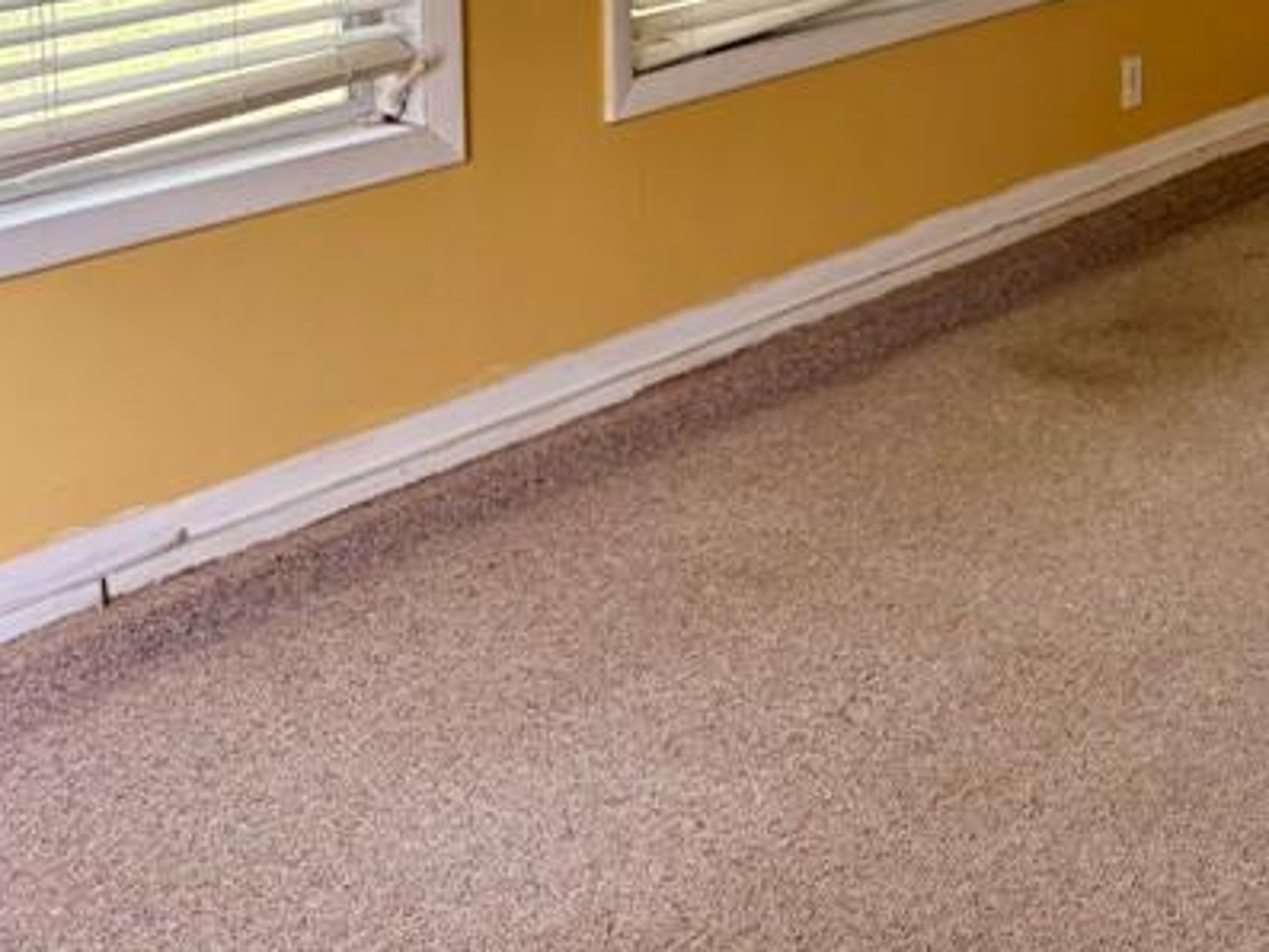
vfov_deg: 20.8
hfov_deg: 28.1
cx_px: 1090
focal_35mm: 67
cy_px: -112
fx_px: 2457
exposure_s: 1/60
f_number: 1.6
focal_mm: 5.96
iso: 80
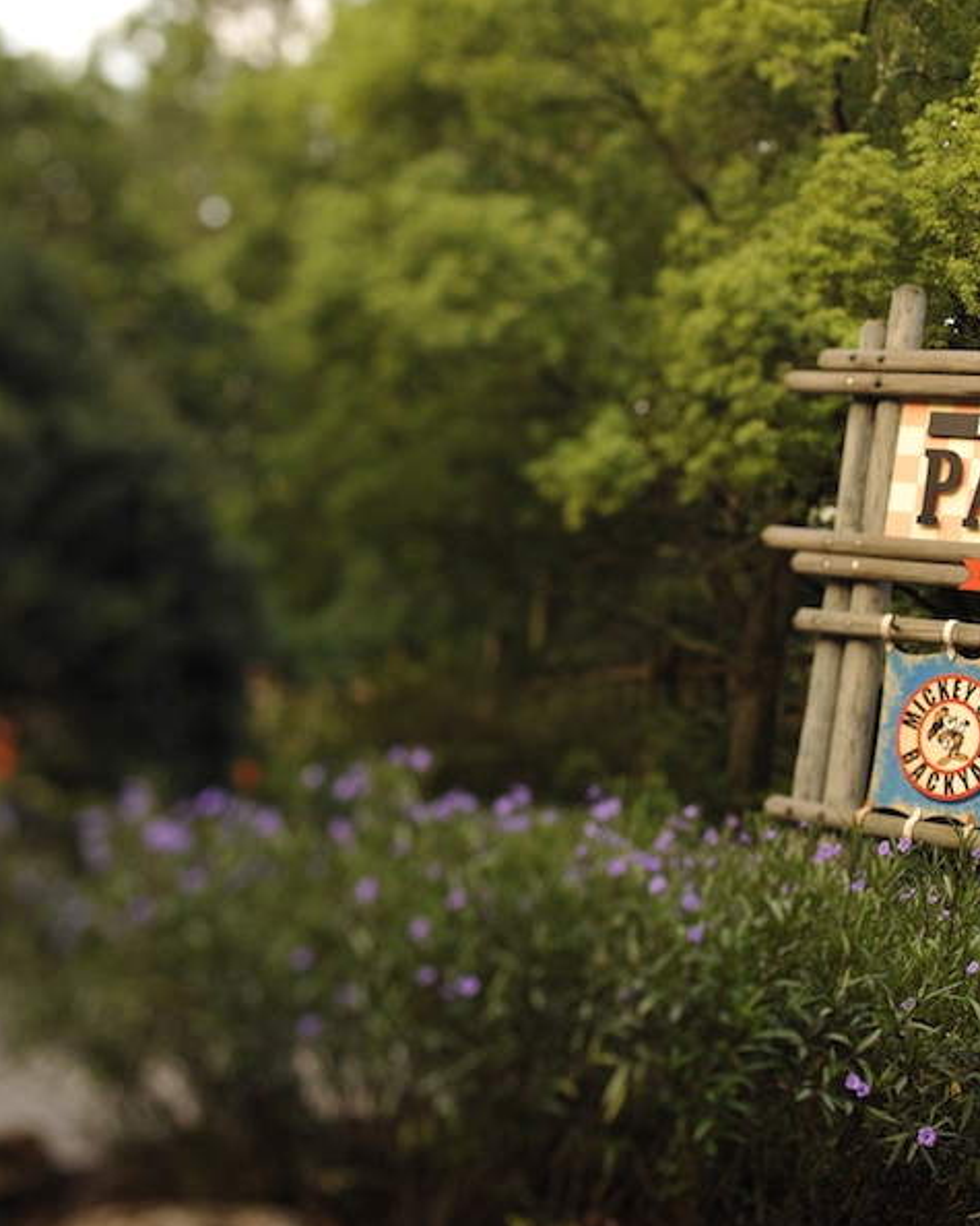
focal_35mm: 64
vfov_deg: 29.6
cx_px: 854
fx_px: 2321
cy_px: 614
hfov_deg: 23.3
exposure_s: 1/50
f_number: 4
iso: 200
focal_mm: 45
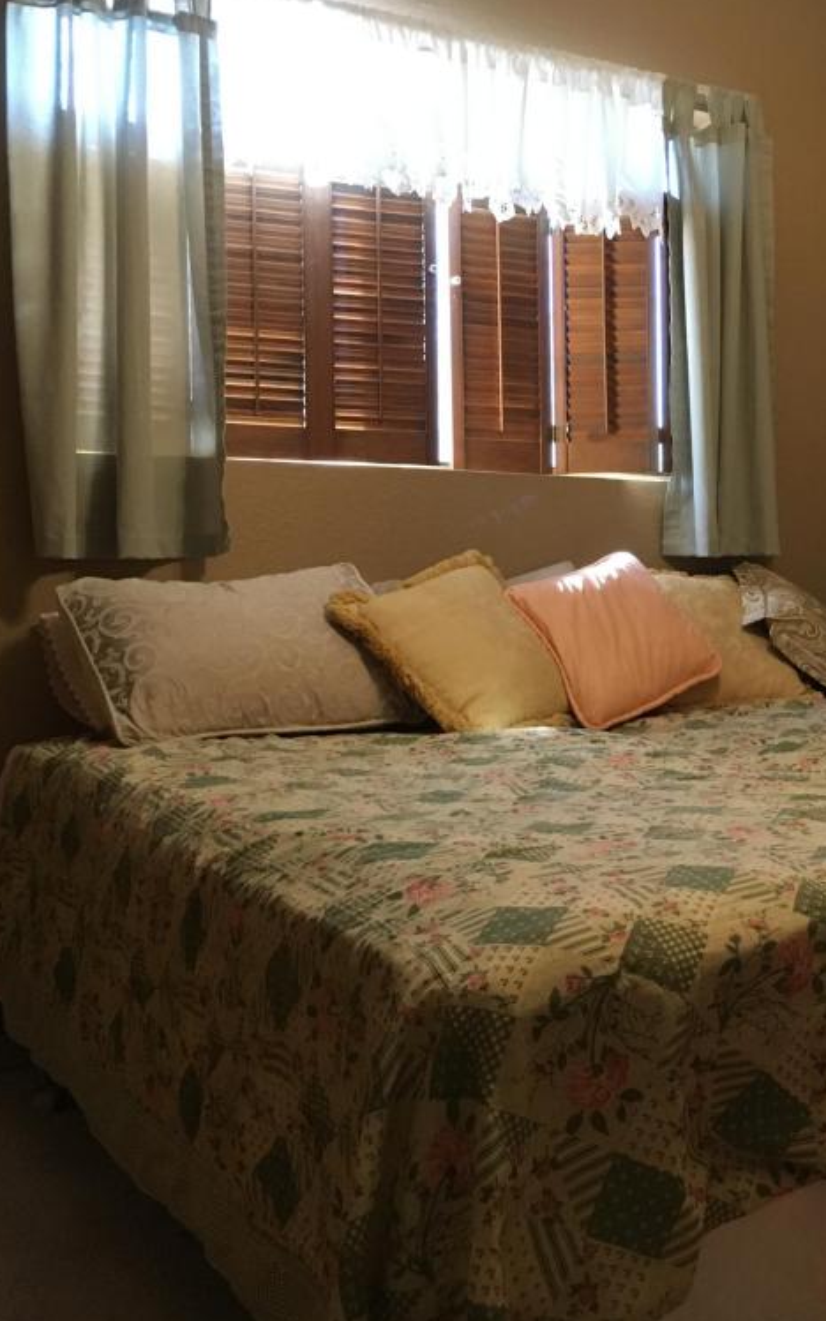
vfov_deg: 47.2
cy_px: 665
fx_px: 1513
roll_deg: -0.7
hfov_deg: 29.4
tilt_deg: -2.8
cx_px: 722
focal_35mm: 42
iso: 200
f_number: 2.2
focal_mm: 4.15
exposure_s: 1/30
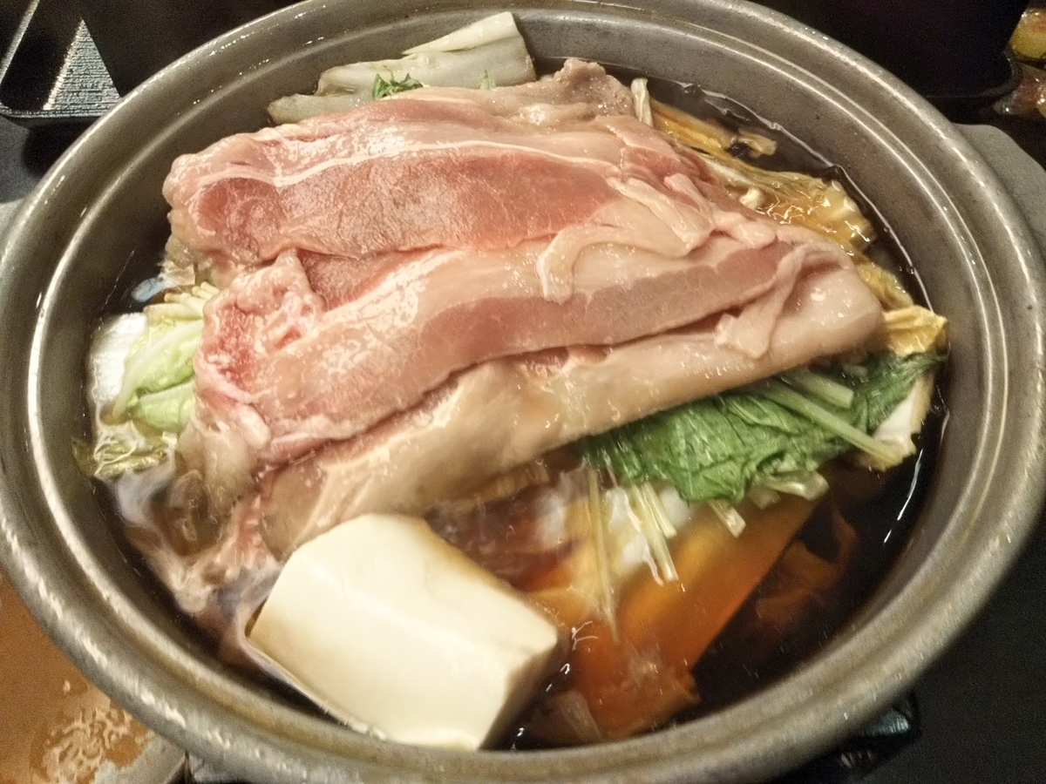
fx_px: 907
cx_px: 523
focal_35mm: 30
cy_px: 392
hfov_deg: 60.0
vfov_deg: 46.8
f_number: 2.2
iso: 200
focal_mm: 4
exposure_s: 1/30
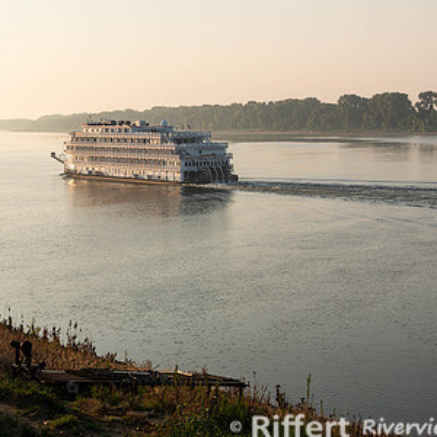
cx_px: 133
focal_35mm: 74
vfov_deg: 23.3
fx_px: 1057
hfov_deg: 23.2
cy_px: 171
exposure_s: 1/160
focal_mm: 45
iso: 64
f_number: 8
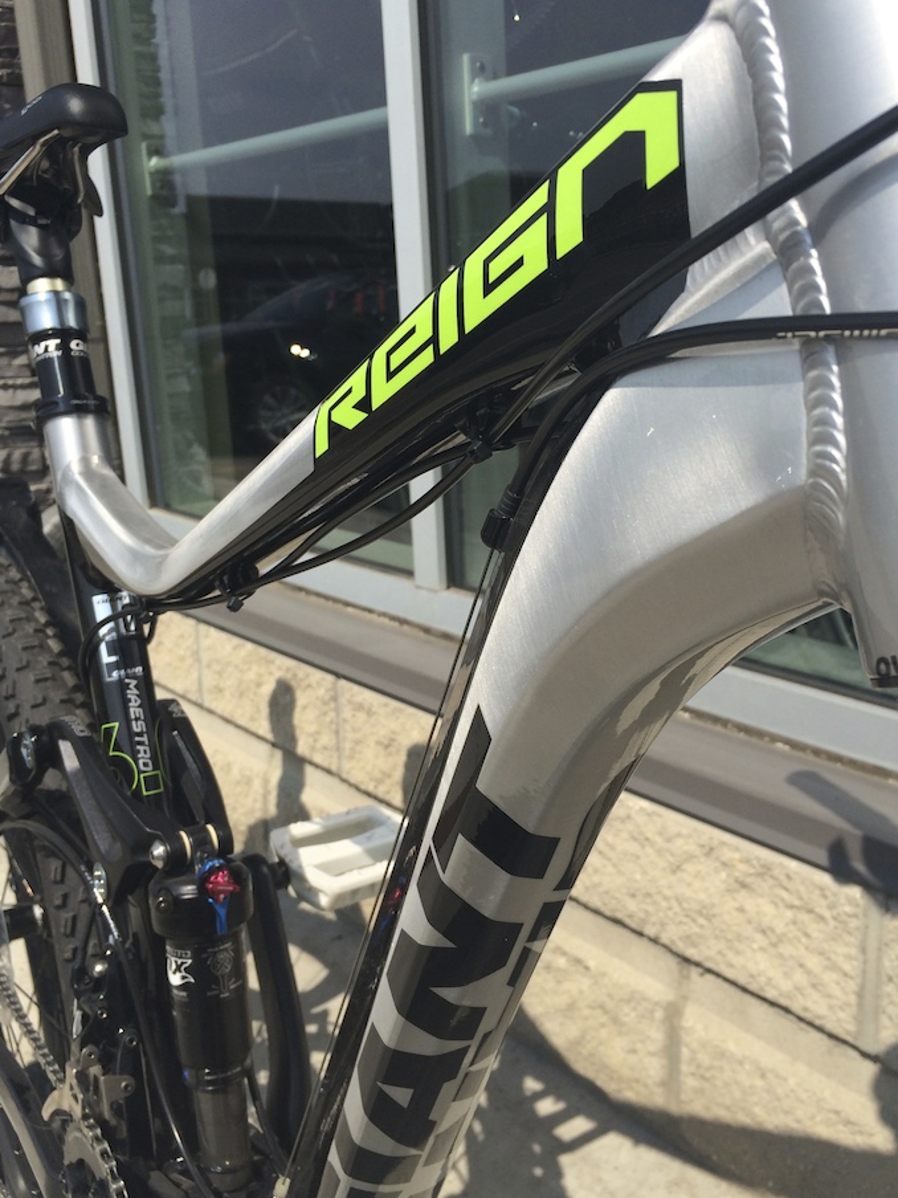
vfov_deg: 54.0
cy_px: 588
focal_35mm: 34
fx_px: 1176
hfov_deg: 41.8
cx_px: 487
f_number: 2.2
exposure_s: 1/2740
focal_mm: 4.12
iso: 40
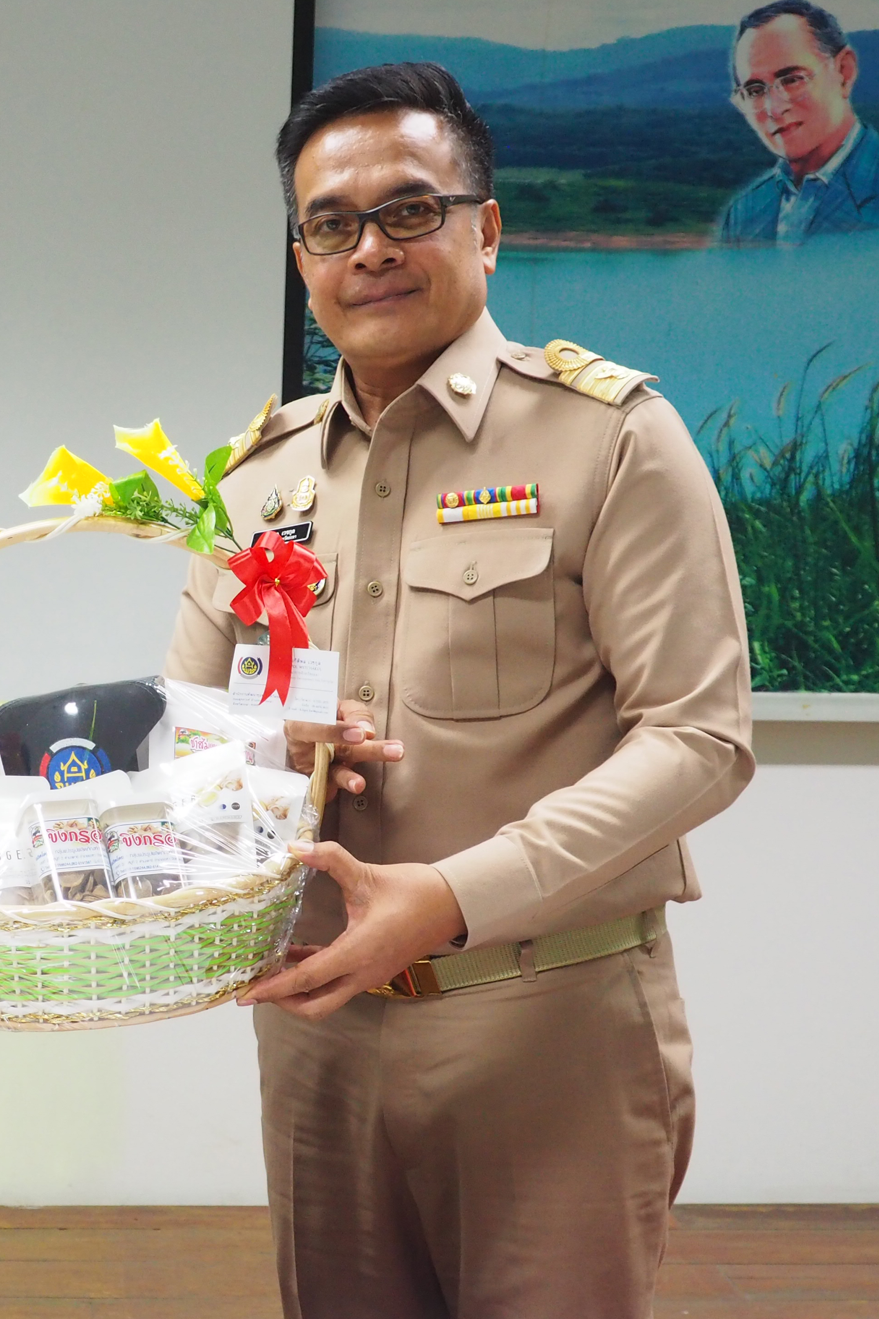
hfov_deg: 26.9
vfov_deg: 41.1
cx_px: 56
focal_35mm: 48
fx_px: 1758
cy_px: 648
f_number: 4.2
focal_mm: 17
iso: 1600
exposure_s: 1/50
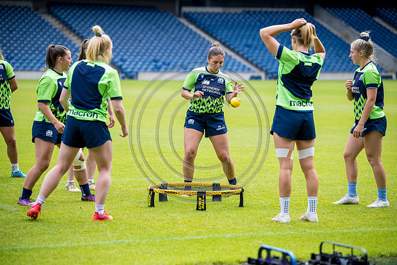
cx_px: 198
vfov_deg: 10.2
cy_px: 132
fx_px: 1489
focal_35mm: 135
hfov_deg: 15.2
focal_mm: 135
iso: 800
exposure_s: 1/1250
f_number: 3.2
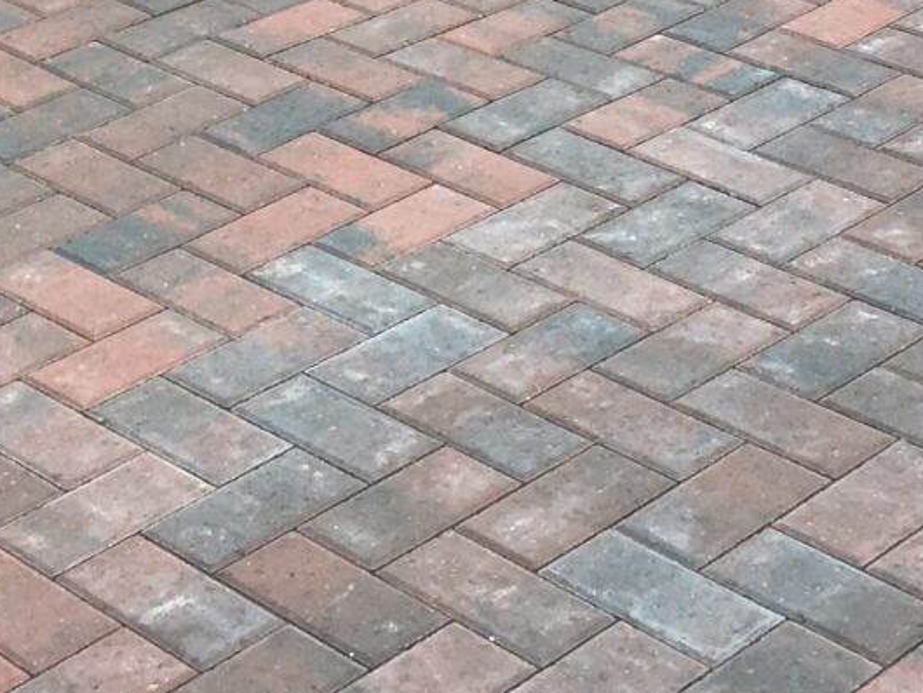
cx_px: 286
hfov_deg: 17.5
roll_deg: +2.1
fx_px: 2988
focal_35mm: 112
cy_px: -214
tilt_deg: -19.5
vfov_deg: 12.8
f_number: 2.2
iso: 25
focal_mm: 4.15
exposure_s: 1/191
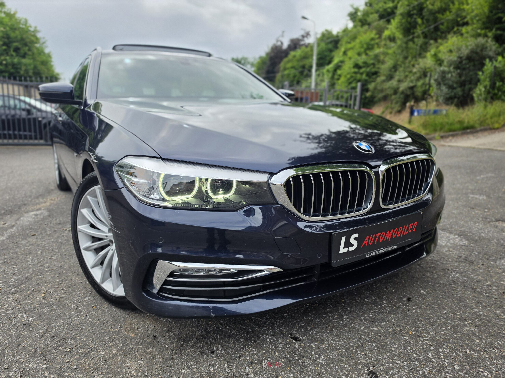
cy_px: 189
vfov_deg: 58.9
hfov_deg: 73.9
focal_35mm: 23
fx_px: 336
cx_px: 252
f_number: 1.4
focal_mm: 6.5
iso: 64
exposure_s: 1/3264
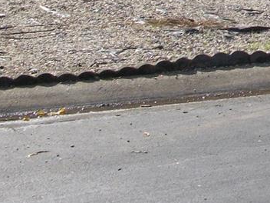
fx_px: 1162
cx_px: 362
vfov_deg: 9.6
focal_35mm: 149
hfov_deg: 12.8
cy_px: -117
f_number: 8.8
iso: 80
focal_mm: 6.3
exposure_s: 1/160
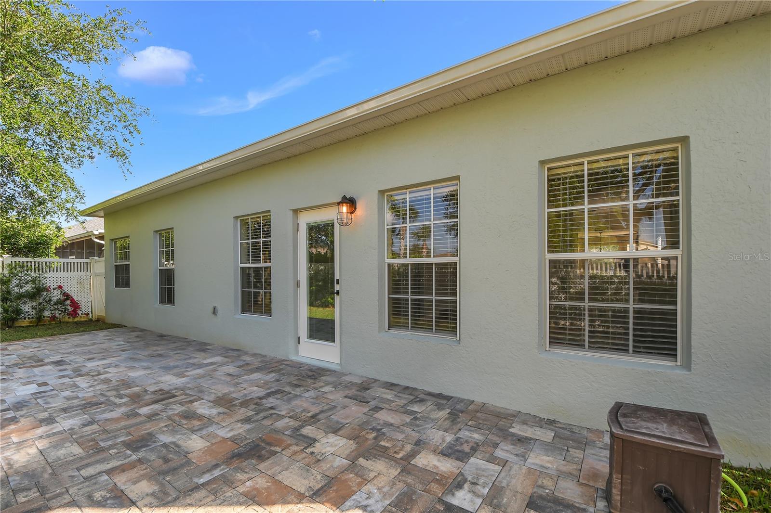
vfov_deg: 77.3
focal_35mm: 15
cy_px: 256
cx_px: 386
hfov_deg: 100.4
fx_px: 321
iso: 100
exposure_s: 1/100
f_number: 7.1
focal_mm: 10
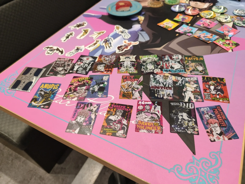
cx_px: 122
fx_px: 170
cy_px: 92
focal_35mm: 24
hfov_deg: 71.6
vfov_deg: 56.8
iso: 138
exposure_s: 1/120
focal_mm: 7
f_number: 1.57
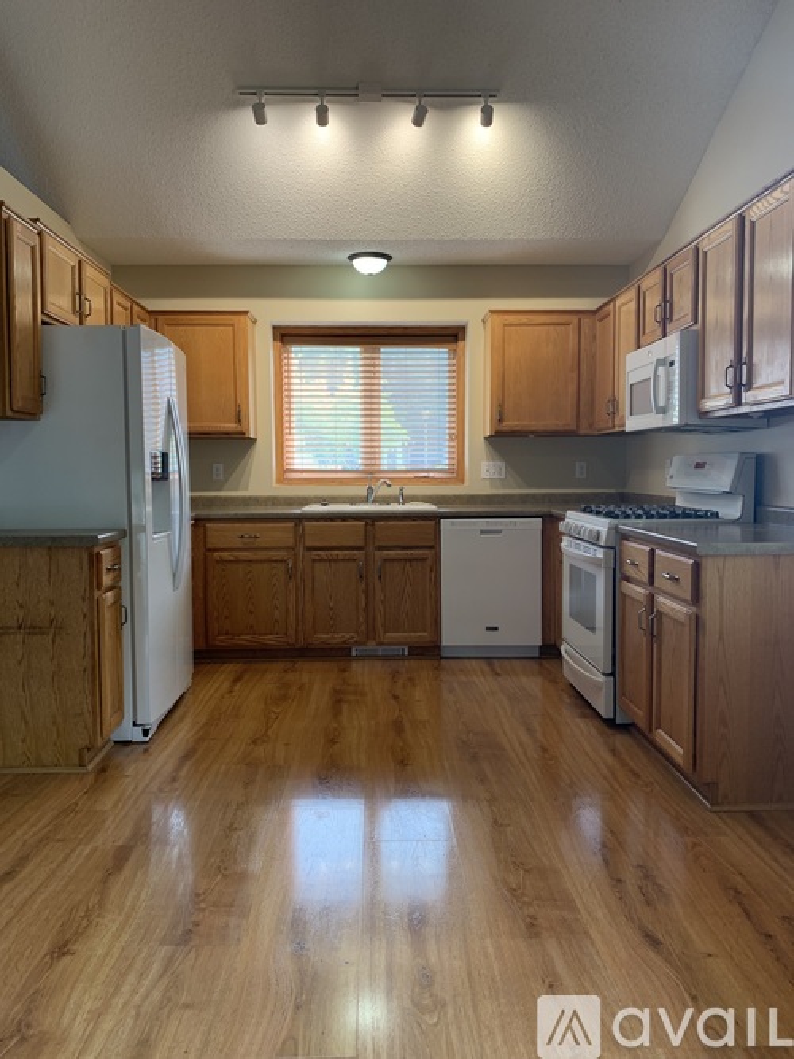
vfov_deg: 67.3
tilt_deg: -3.2
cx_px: 397
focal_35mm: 26
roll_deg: -0.5
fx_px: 795
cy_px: 530
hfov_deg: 53.0
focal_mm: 4.25
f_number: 1.8
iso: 50
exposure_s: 1/60
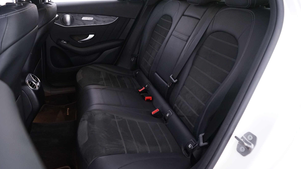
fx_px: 239
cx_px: 147
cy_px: 76
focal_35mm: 30
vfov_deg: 38.9
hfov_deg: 64.3
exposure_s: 1/10
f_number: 5.6
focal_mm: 28
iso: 3200
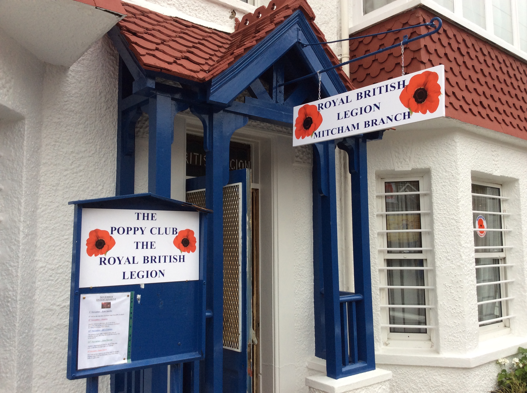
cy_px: 196
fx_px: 486
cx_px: 264
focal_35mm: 32
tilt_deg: +6.6
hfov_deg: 56.9
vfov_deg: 44.1
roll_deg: +0.0
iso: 32
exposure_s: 1/139
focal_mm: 3.3
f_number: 2.4
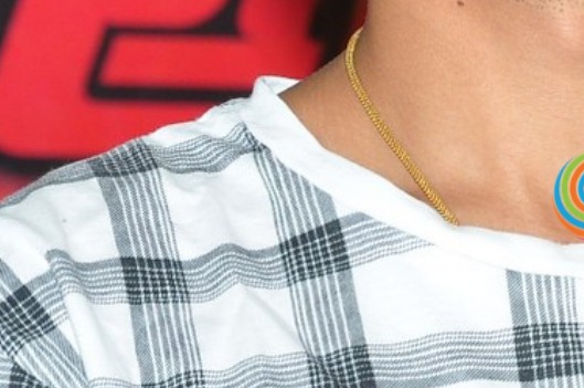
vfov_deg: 2.0
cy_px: -23
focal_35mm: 672
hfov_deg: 3.1
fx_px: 10887
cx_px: 796
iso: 500
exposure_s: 1/125
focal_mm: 105
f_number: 9
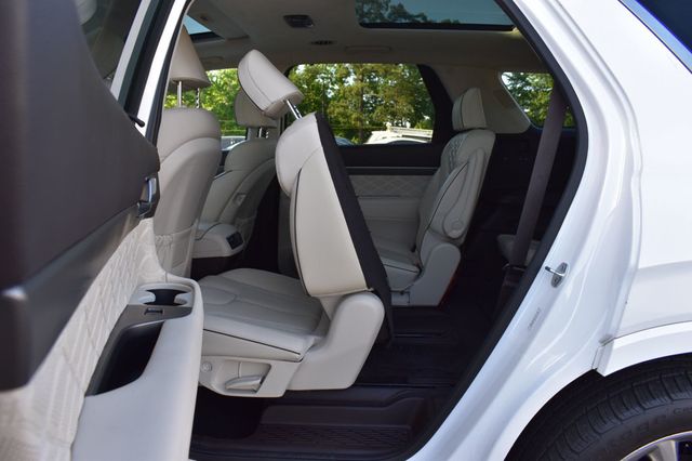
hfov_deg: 67.4
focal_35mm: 27
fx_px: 519
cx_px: 346
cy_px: 230
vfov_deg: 47.9
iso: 400
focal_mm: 18
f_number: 9
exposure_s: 1/125
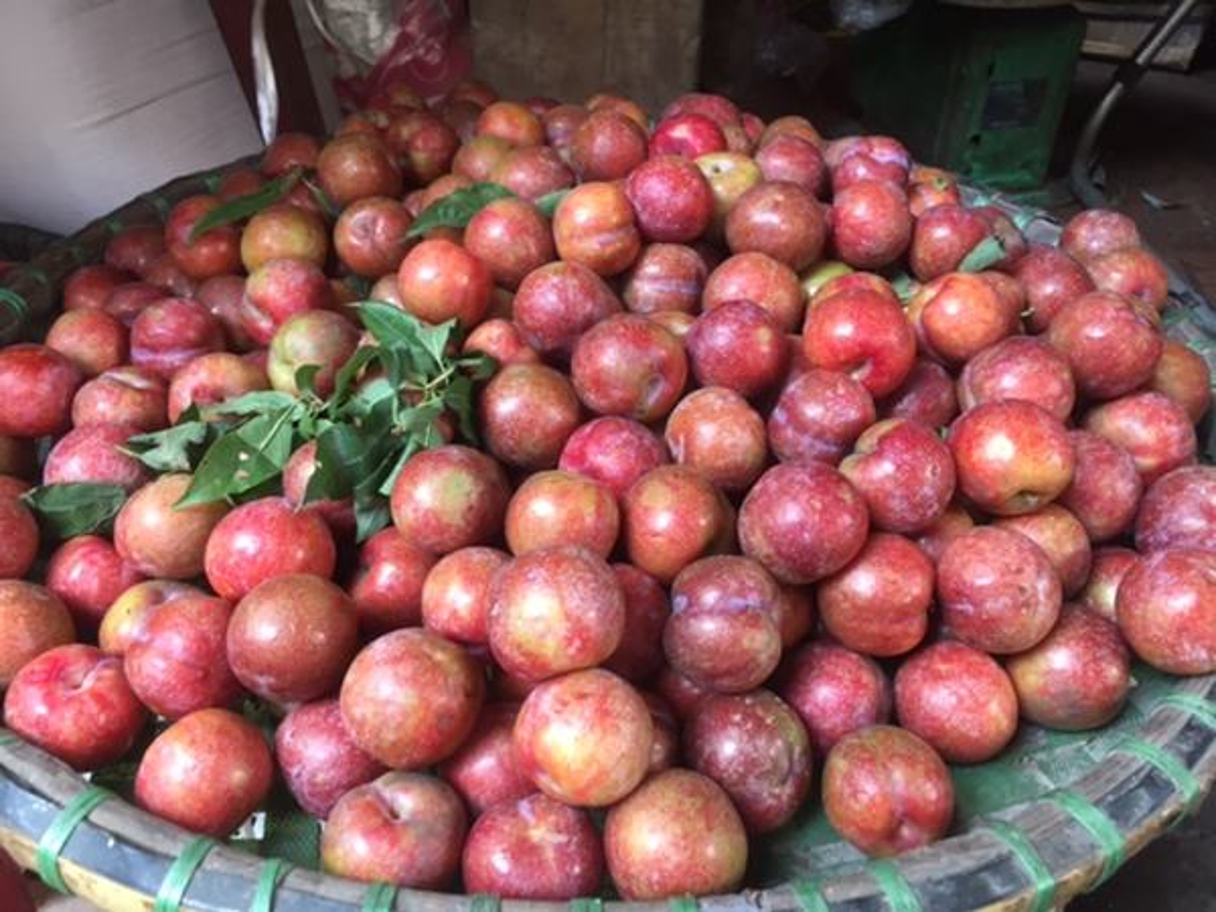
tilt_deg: -36.3
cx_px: 608
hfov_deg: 61.7
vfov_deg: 48.2
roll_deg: -3.9
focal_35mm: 29
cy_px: 456
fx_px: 1019
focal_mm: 4.15
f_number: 2.2
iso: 80
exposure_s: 1/33
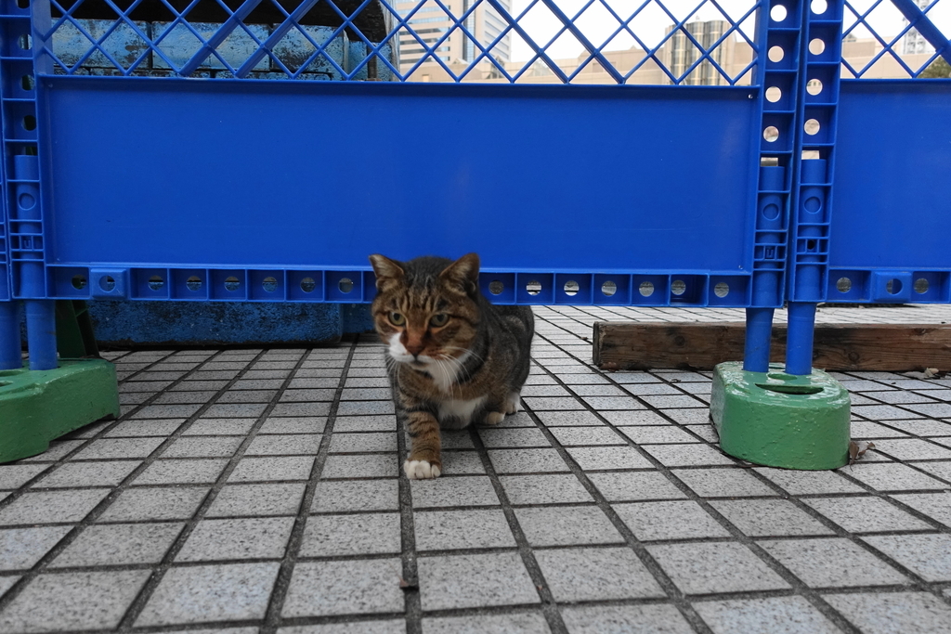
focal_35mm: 24
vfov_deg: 53.1
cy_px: 317
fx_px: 634
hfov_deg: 73.7
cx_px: 476
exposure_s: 1/250
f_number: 2.8
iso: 640
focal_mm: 8.8
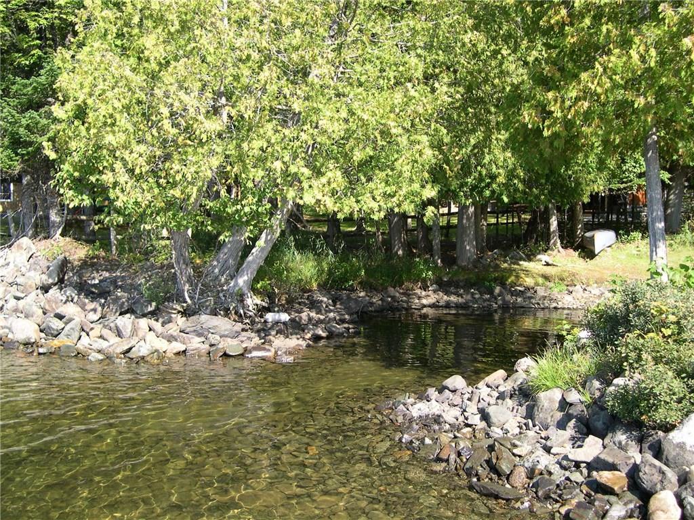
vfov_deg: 37.7
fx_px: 762
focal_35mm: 38
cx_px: 347
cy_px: 260
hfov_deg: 49.0
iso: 100
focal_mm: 8
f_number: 2.8
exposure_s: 1/300
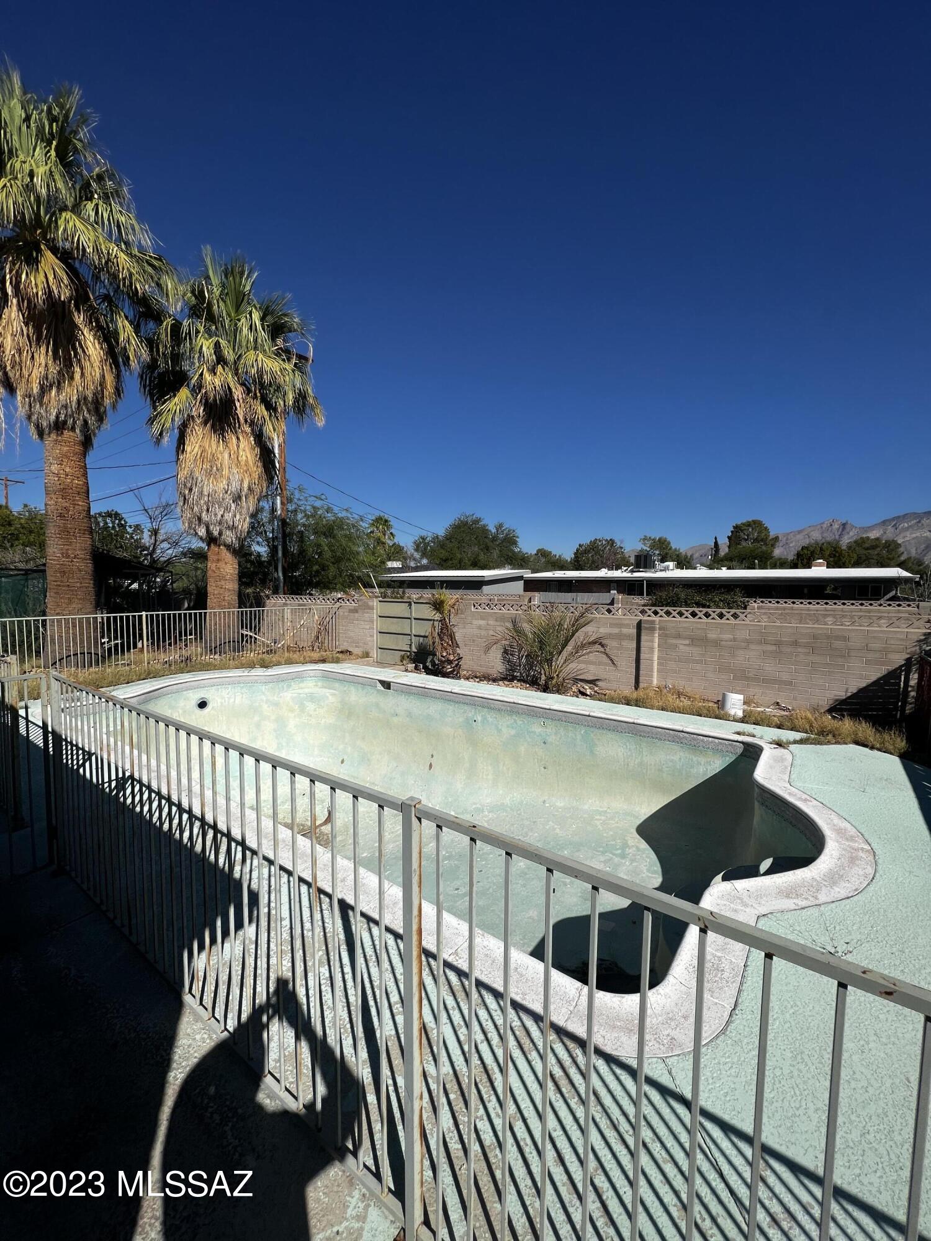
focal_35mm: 13
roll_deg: -2.6
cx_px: 466
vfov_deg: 106.2
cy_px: 620
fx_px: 466
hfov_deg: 89.9
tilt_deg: -1.5
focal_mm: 1.57
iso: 32
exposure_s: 1/4785
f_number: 1.8
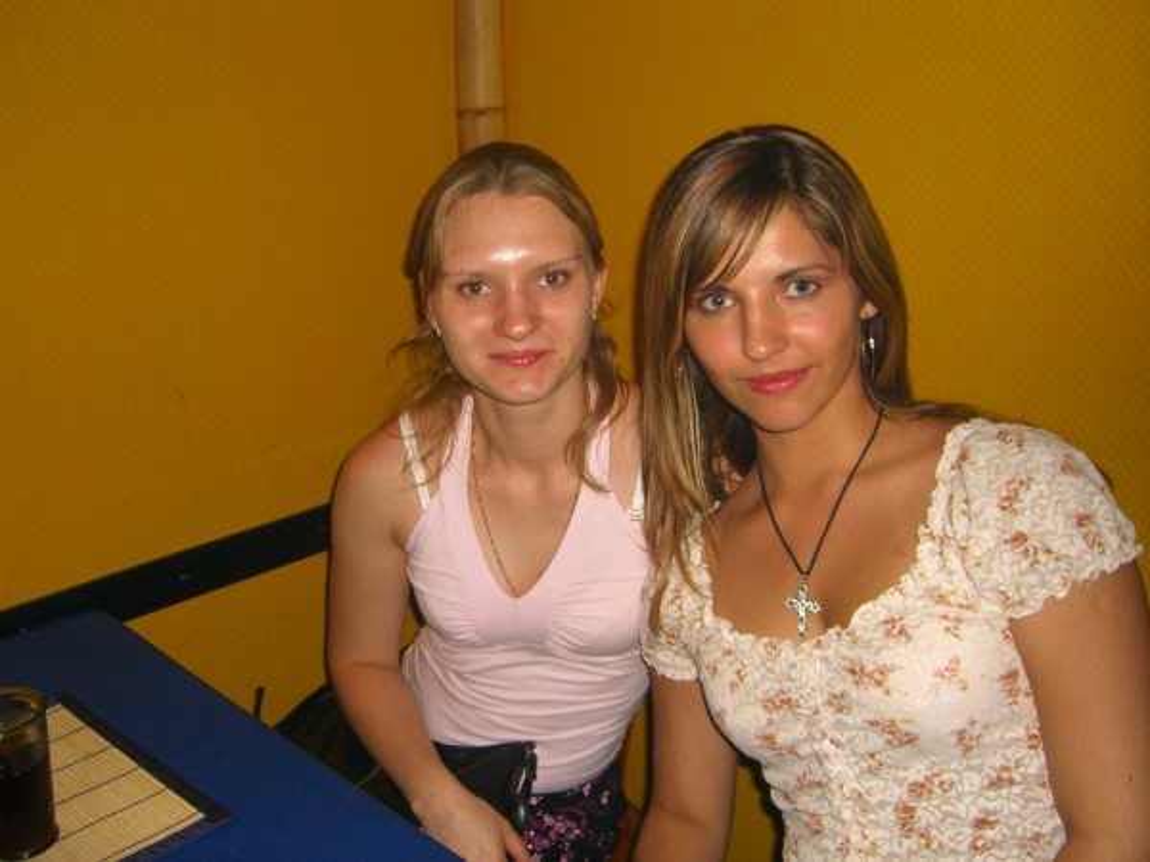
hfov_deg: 49.0
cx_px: 575
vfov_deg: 37.7
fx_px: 1262
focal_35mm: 38
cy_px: 431
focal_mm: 7.9
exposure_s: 1/60
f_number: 2.8
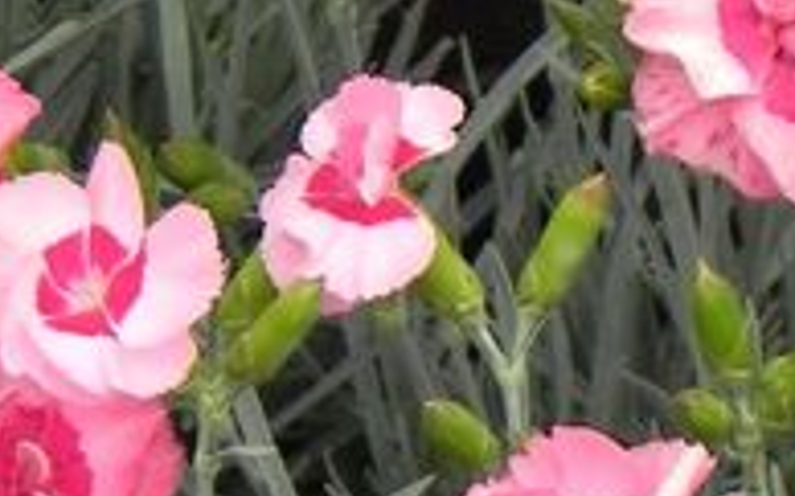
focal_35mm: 459
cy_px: 910
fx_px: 9939
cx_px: 303
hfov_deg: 4.6
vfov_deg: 2.8
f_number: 4.5
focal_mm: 18.8
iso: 160
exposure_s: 1/160
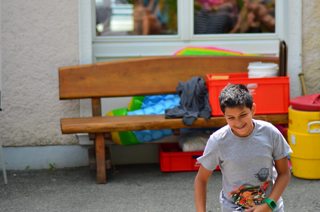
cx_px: 160
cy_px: 106
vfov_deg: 5.9
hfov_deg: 8.9
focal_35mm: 232
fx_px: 2065
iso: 160
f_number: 4.5
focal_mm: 155
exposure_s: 1/400
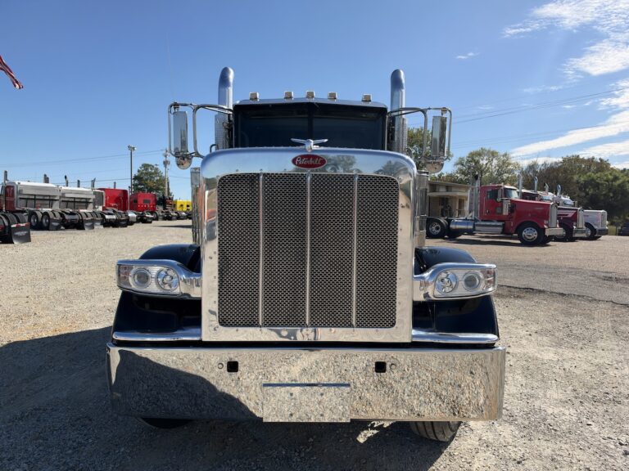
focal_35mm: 24
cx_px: 314
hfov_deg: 71.6
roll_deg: -0.4
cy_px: 236
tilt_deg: -2.4
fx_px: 436
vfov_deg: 56.8
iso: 64
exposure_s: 1/4587
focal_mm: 6.93
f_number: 1.8
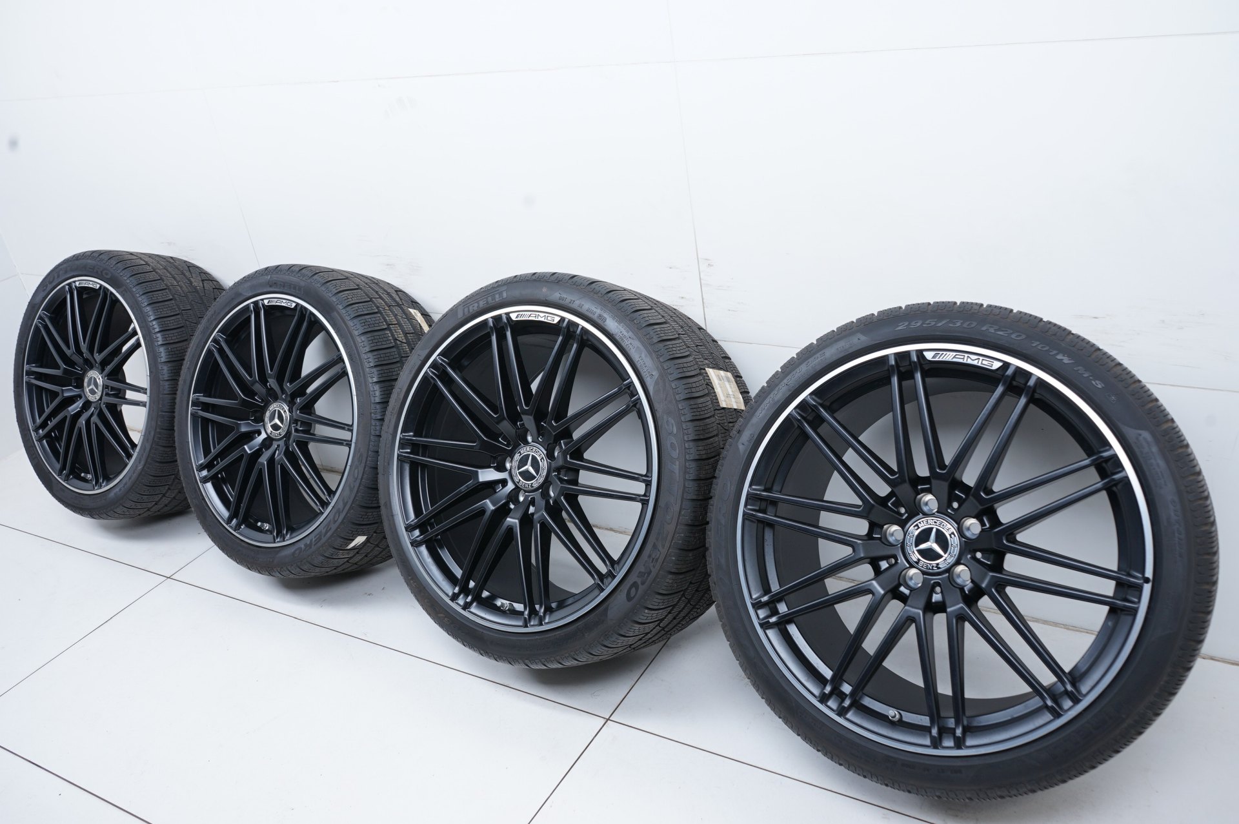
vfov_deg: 44.9
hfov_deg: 63.7
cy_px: 412
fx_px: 997
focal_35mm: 29
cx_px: 620
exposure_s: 1/125
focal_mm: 29
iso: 250
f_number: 8
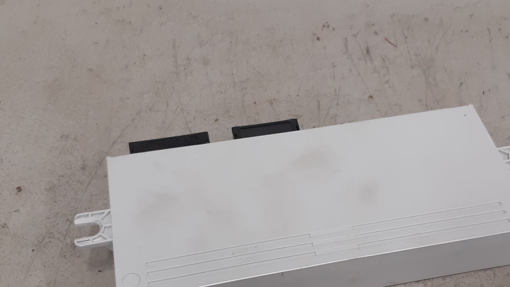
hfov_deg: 44.4
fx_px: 622
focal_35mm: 46
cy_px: 198
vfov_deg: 25.8
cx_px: 297
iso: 100
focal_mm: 3.93
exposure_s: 1/50
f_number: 1.7
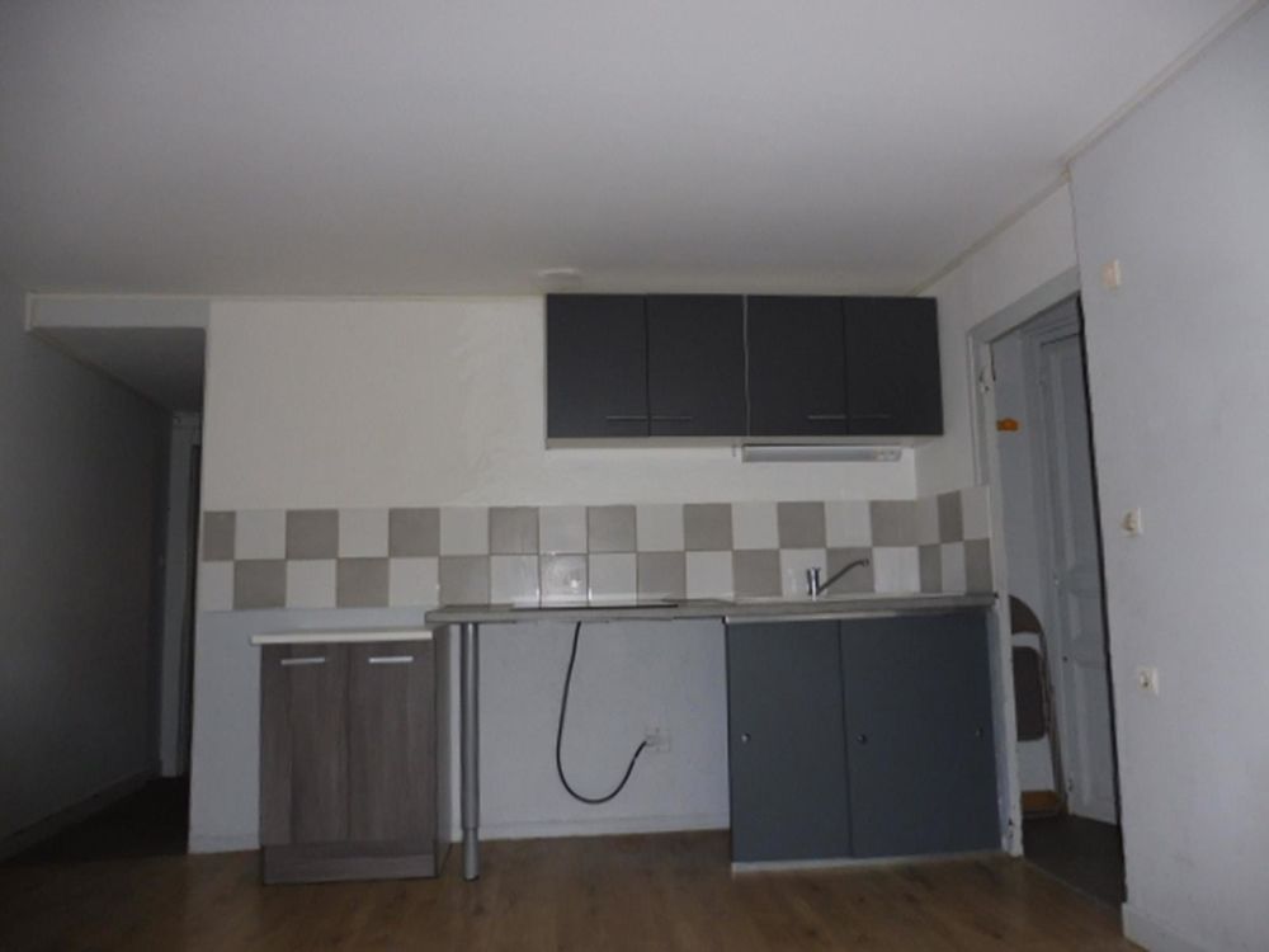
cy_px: 476
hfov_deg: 71.6
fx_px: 880
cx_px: 634
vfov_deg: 56.8
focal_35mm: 24
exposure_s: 1/60
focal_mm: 4.3
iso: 200
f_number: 3.3
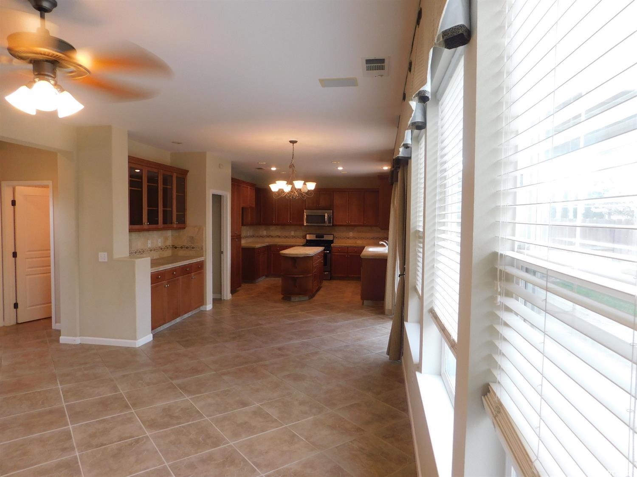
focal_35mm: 23
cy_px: 238
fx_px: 423
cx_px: 318
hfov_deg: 73.9
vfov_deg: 58.9
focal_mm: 4
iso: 140
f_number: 3
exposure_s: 1/30
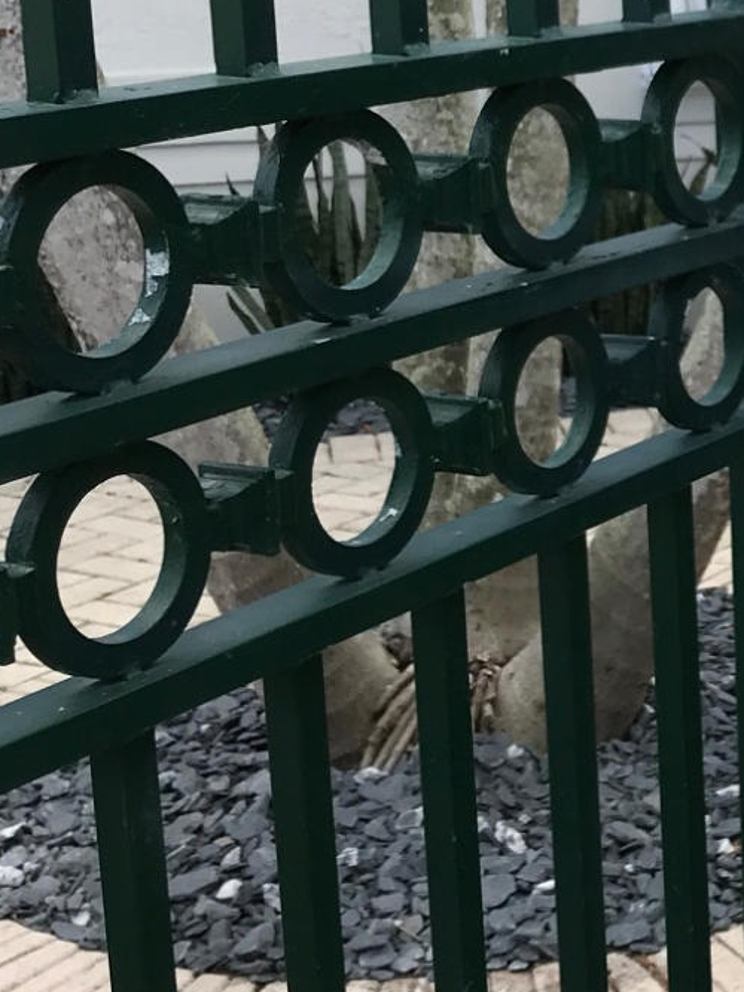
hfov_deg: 16.4
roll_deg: -1.8
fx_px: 2408
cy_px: 300
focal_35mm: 84
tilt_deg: -10.4
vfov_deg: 23.1
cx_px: 1034
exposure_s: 1/337
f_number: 1.8
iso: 20
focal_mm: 3.99
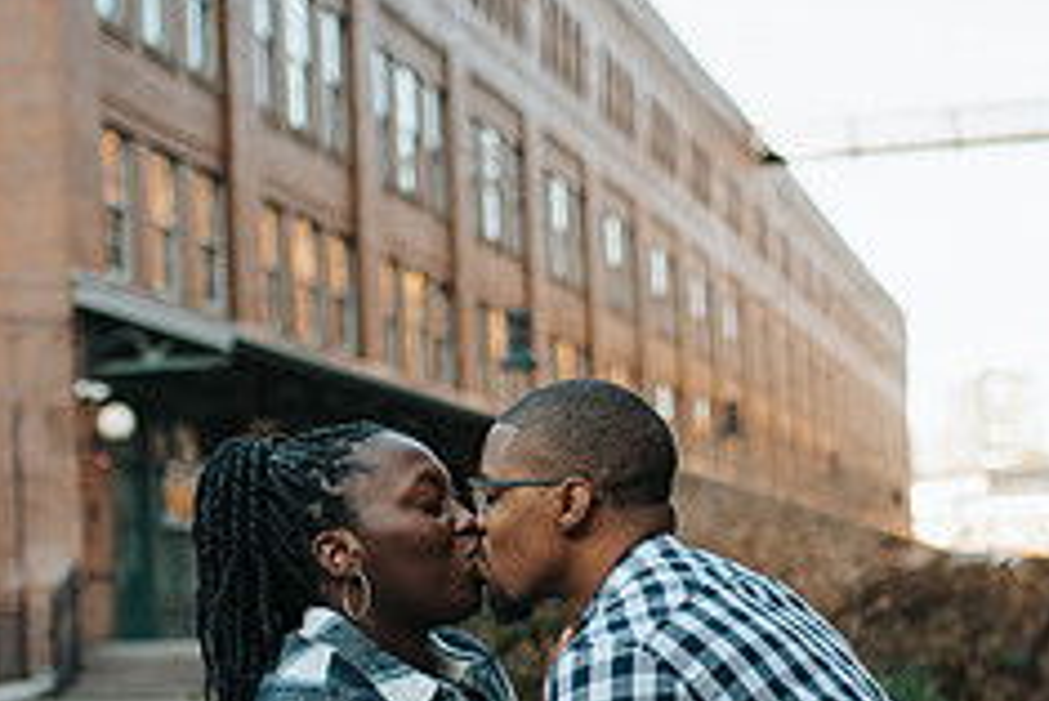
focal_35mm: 88
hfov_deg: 23.1
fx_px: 2566
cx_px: 546
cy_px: 600
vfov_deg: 15.4
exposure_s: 1/640
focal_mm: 35
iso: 110
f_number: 1.8
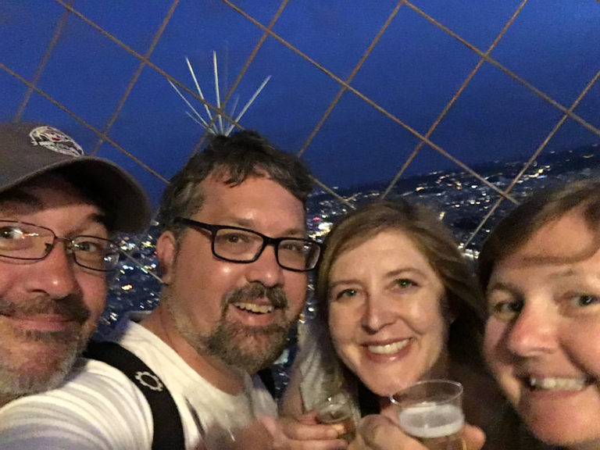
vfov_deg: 45.4
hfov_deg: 58.4
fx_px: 537
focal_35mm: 31
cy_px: 225
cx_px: 300
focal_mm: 2.65
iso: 2000
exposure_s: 1/17
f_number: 2.2
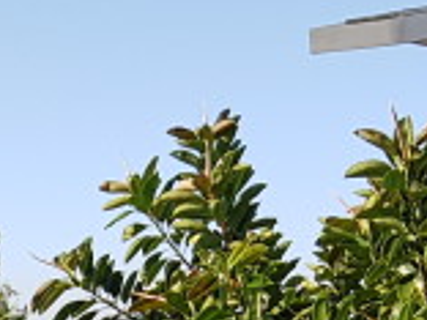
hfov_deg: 11.0
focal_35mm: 171
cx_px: -249
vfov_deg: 7.7
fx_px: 2109
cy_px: 922
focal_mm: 4.2
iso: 40
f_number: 1.7
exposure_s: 1/1288
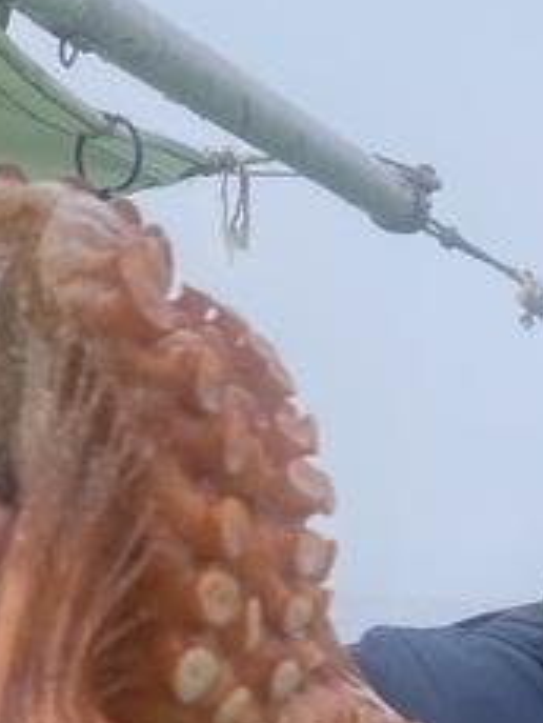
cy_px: 979
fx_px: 2027
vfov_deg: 18.6
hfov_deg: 15.0
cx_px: 537
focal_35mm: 97
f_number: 1.8
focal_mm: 4.25
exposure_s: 1/277
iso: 32
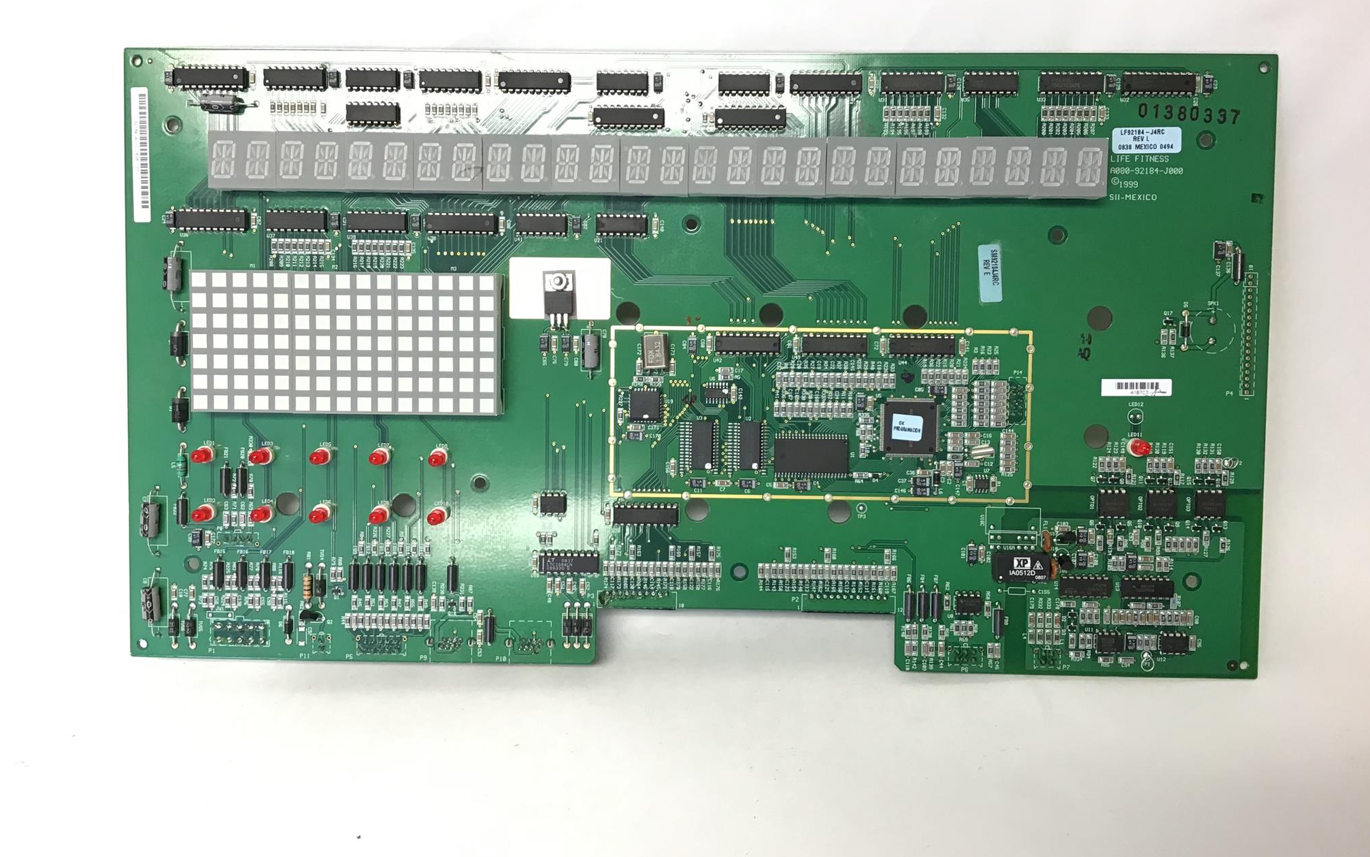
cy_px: 373
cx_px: 685
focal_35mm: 33
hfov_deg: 58.1
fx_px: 1232
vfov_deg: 38.3
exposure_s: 1/30
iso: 50
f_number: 2.4
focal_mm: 3.3
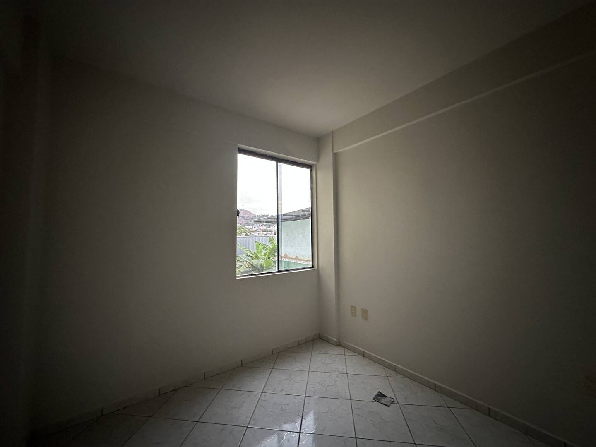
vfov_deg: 85.7
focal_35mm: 14
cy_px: 224
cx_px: 298
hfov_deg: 102.1
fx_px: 241
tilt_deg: +4.8
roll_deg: -0.1
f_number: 2.2
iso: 640
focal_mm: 2.22
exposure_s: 1/60
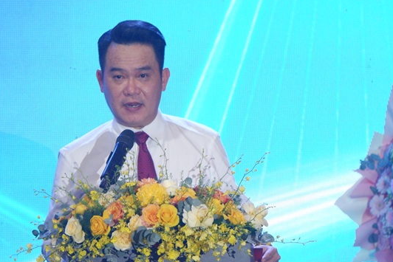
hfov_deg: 4.0
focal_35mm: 519
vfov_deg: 2.7
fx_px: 5667
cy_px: 116
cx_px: 152
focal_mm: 230
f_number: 6.7
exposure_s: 1/125
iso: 2500
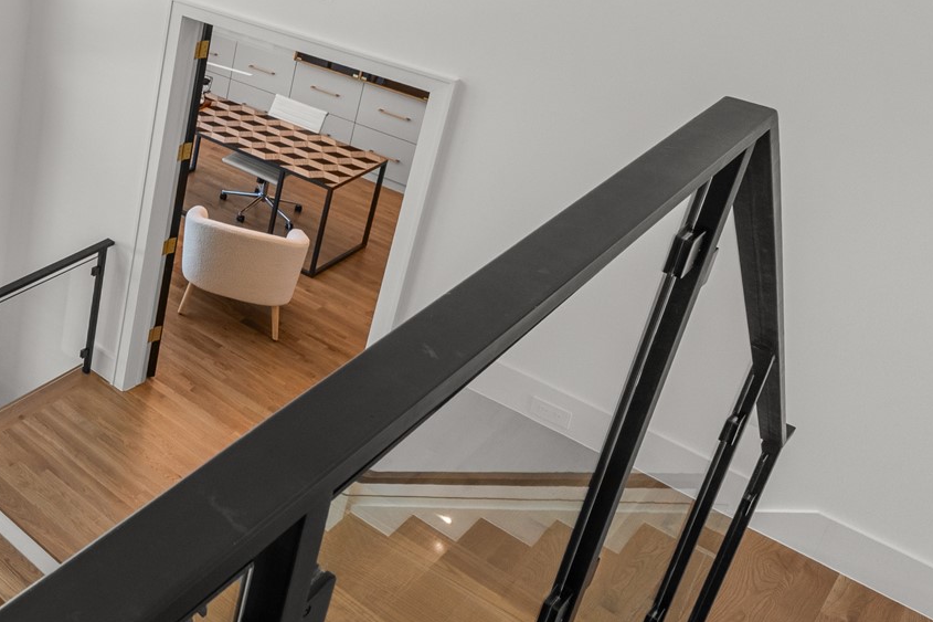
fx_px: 933
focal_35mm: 36
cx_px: -204
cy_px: 45
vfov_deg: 34.5
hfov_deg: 38.3
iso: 400
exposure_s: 1/15
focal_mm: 14
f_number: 10
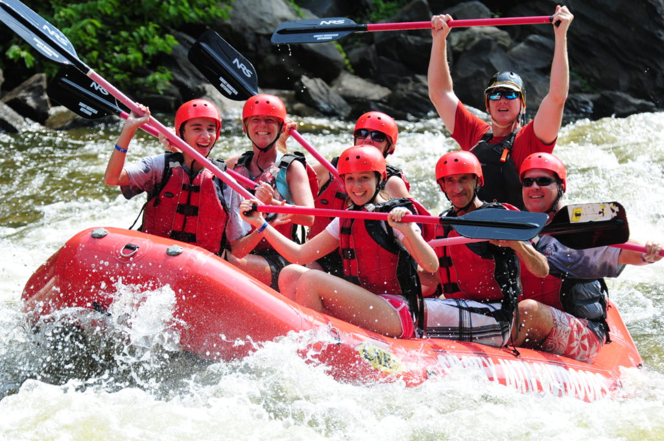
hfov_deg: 7.1
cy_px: 220
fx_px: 5388
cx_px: 332
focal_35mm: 292
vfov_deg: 4.7
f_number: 5.6
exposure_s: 1/1000
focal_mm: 195
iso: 400
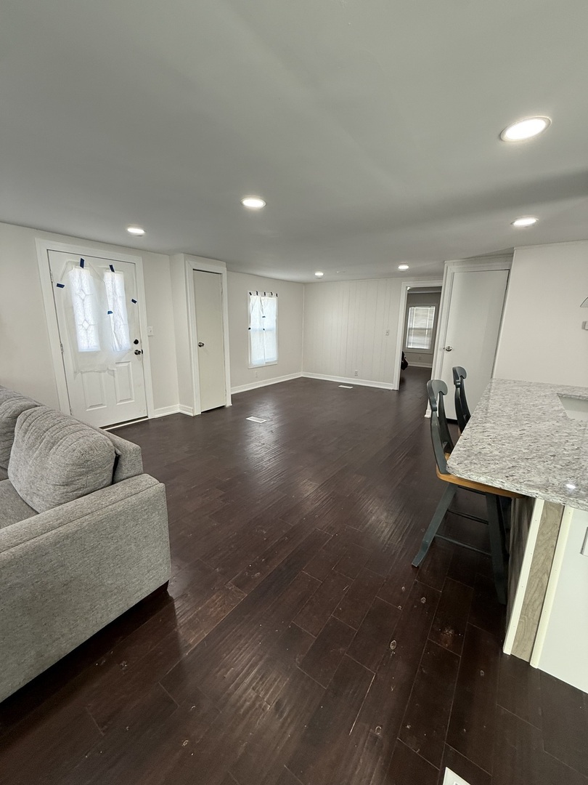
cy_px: 392
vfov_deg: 102.1
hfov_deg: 85.7
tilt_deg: -10.8
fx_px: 317
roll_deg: -0.2
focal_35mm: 14
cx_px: 294
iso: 160
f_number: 2.2
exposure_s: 1/99
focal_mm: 2.22
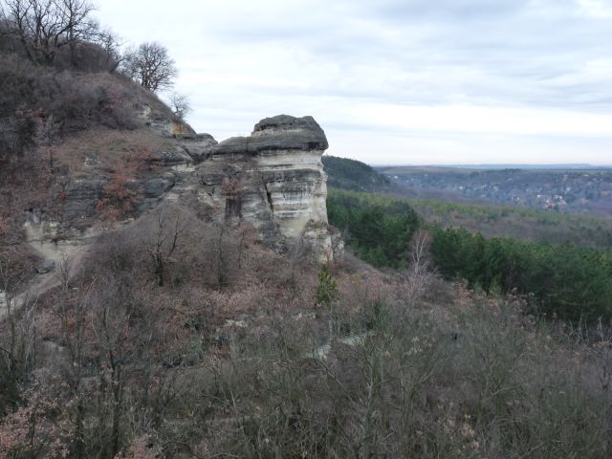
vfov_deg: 36.8
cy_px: 230
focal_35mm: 39
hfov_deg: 47.9
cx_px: 306
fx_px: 690
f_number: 4
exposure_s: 1/200
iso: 160
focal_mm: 6.9
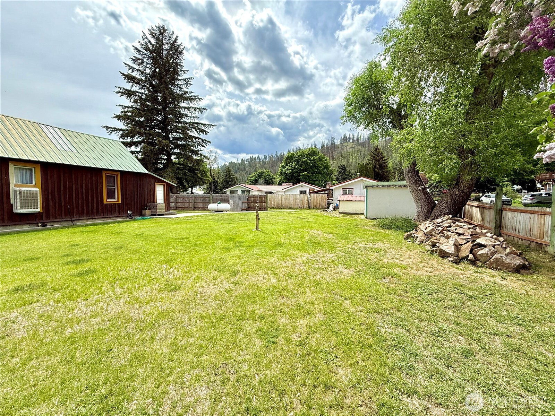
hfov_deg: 102.1
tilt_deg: -1.9
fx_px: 224
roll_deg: -0.8
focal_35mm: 14
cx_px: 278
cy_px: 208
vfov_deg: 85.7
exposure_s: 1/2237
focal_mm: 2.22
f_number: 2.2
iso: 64
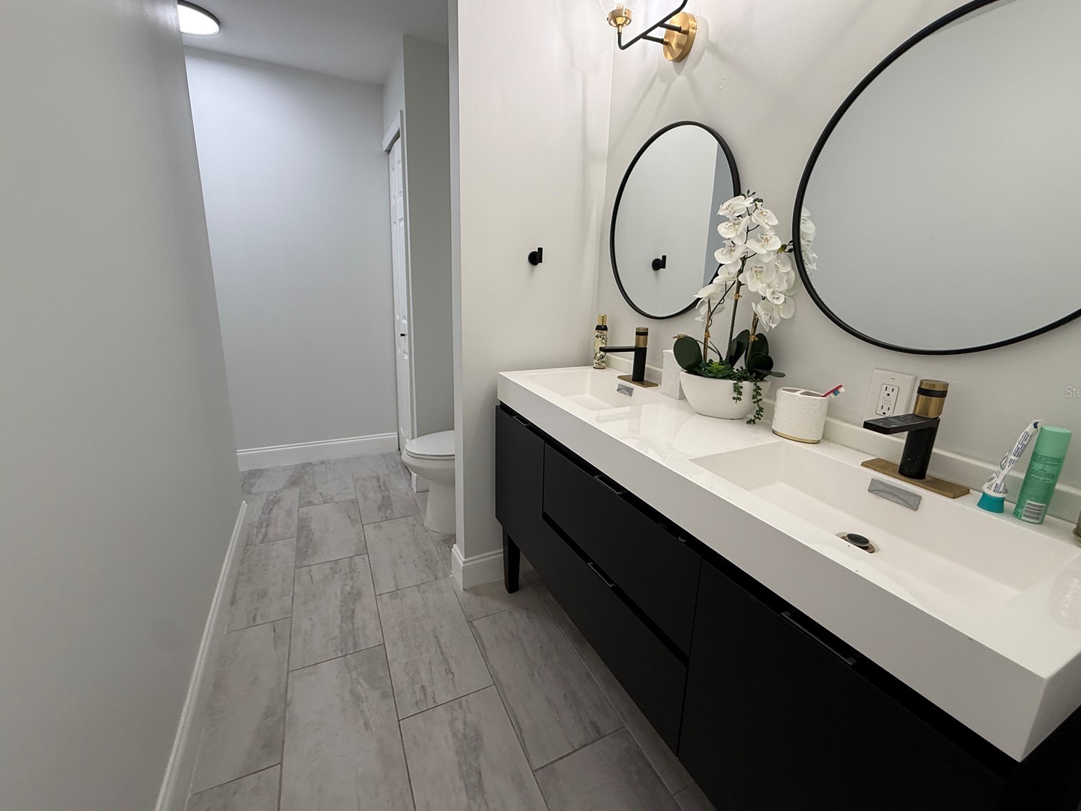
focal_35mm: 15
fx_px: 468
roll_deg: -3.0
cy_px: 391
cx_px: 554
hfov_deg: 98.1
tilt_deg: -15.6
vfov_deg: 81.7
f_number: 2.2
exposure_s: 1/120
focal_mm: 2.22
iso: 100
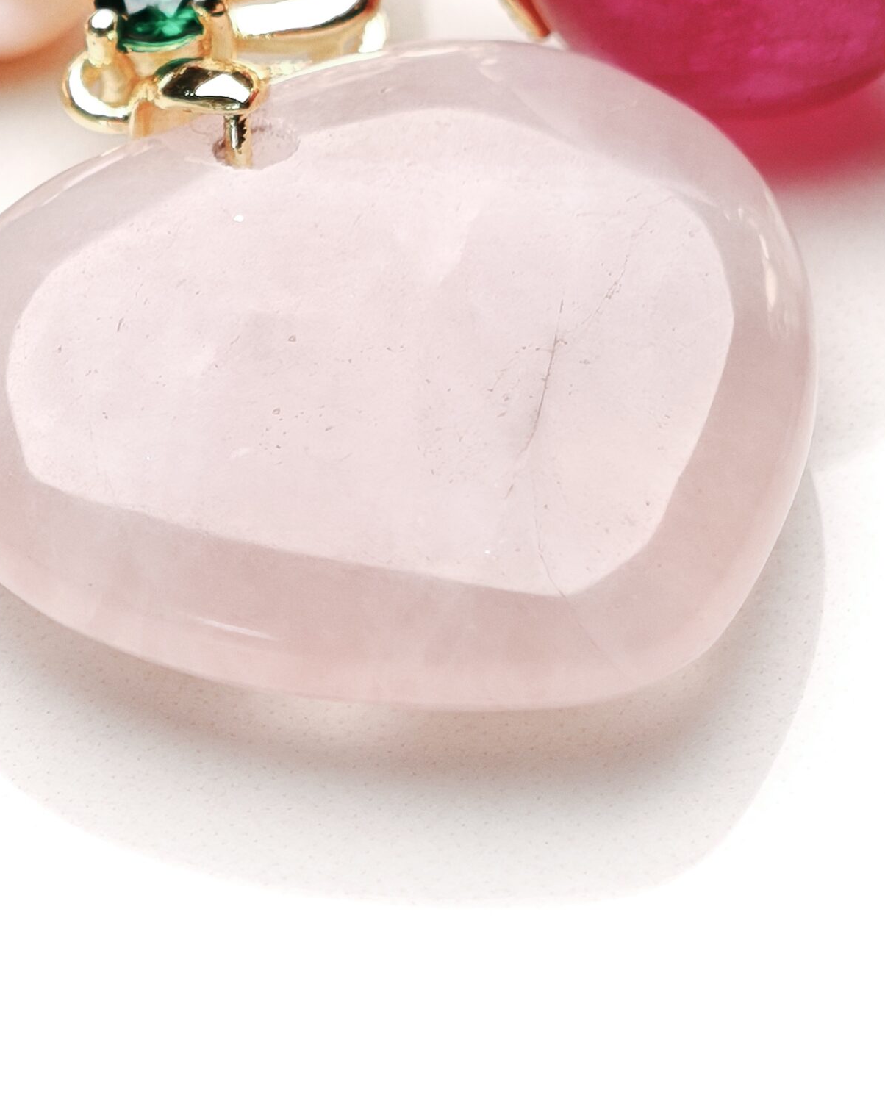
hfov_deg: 5.5
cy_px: 110
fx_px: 9135
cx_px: 387
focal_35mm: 279
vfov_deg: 6.9
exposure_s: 1/410
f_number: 1.8
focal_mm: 11.5
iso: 50
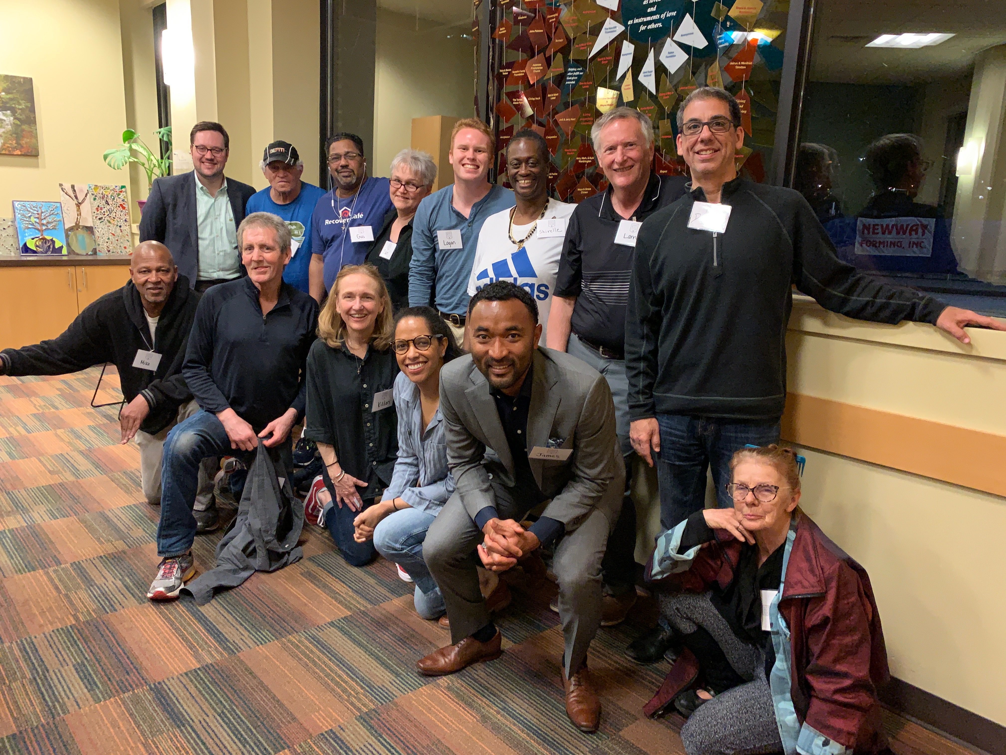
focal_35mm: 26
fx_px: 756
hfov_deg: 67.3
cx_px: 503
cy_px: 378
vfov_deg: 53.1
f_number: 1.8
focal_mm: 4.25
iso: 500
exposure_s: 1/30
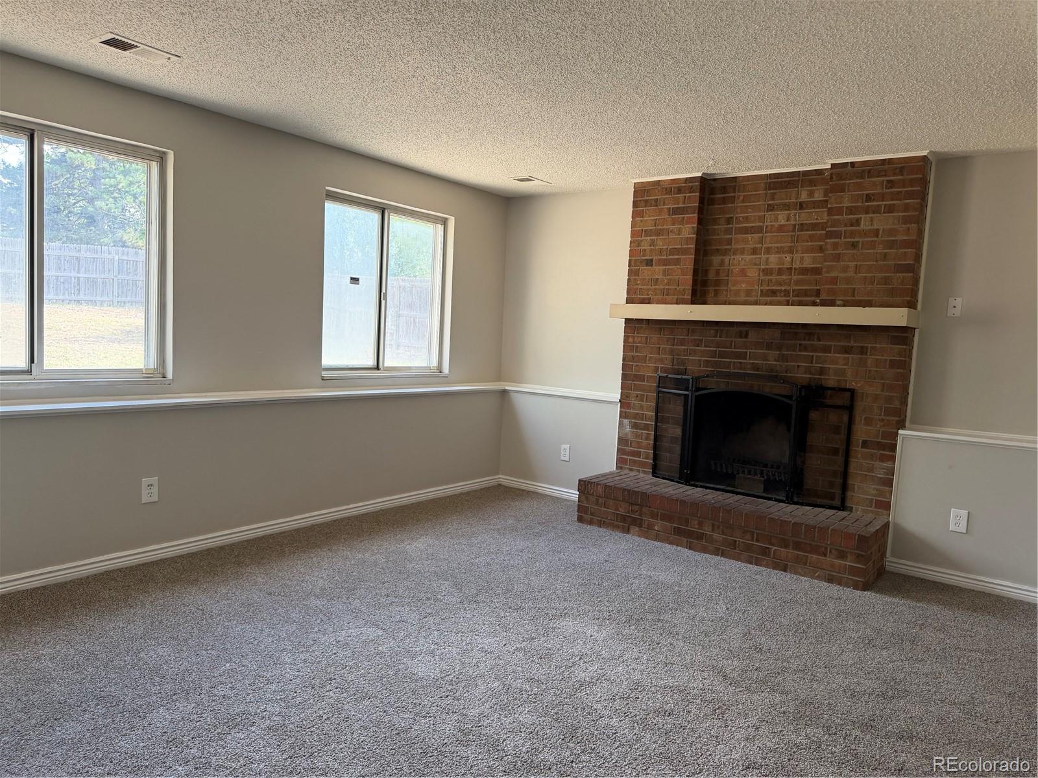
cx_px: 519
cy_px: 389
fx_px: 720
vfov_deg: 56.8
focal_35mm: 24
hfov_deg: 71.6
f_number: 1.78
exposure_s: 1/225
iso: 200
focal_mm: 6.76
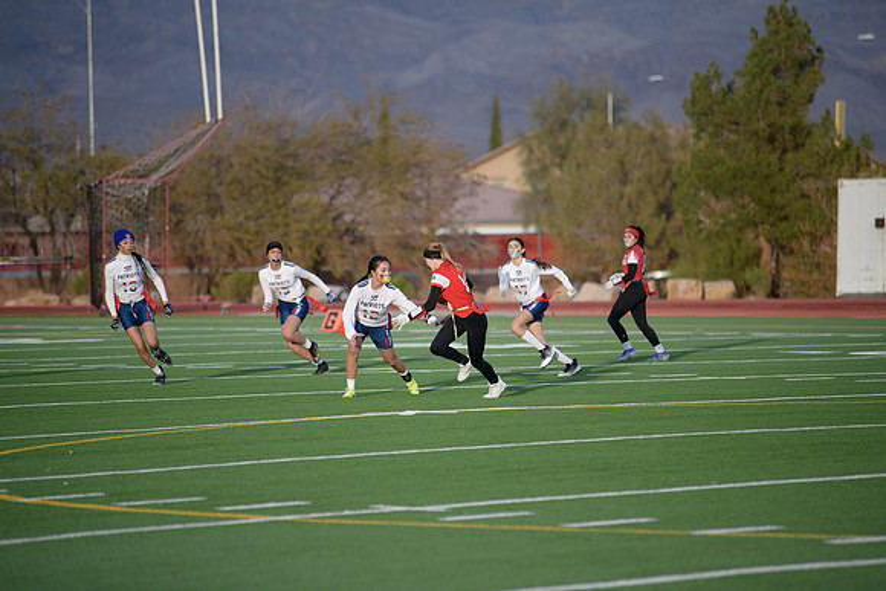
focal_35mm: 200
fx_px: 4923
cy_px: 296
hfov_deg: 10.3
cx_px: 443
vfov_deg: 6.9
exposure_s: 1/4000
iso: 640
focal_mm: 200
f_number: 2.8
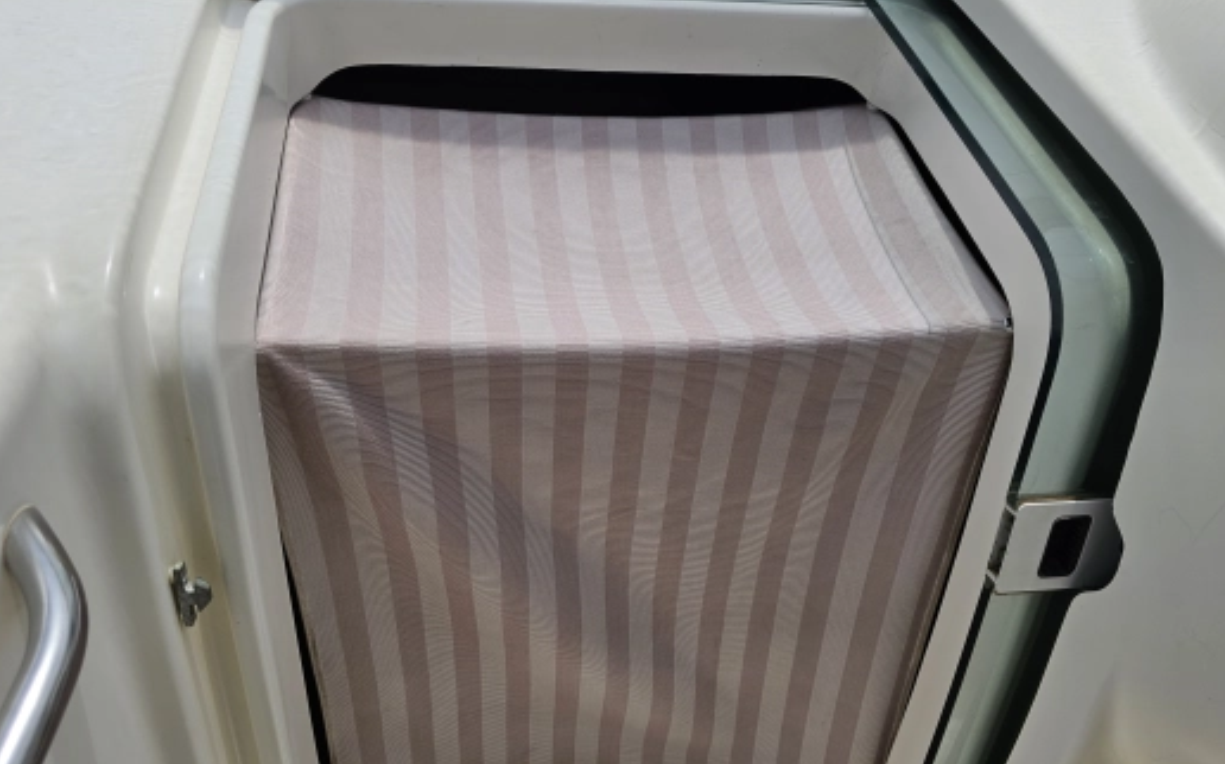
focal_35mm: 26
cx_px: 598
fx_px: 868
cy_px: 440
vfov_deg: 47.4
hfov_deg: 70.4
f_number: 1.7
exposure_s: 1/1593
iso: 10
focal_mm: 6.3
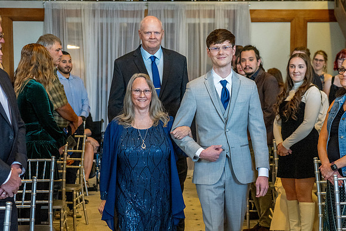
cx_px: 173
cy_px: 116
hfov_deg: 43.6
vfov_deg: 29.9
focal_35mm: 45
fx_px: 433
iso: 3200
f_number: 2.8
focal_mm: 45
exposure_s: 1/200
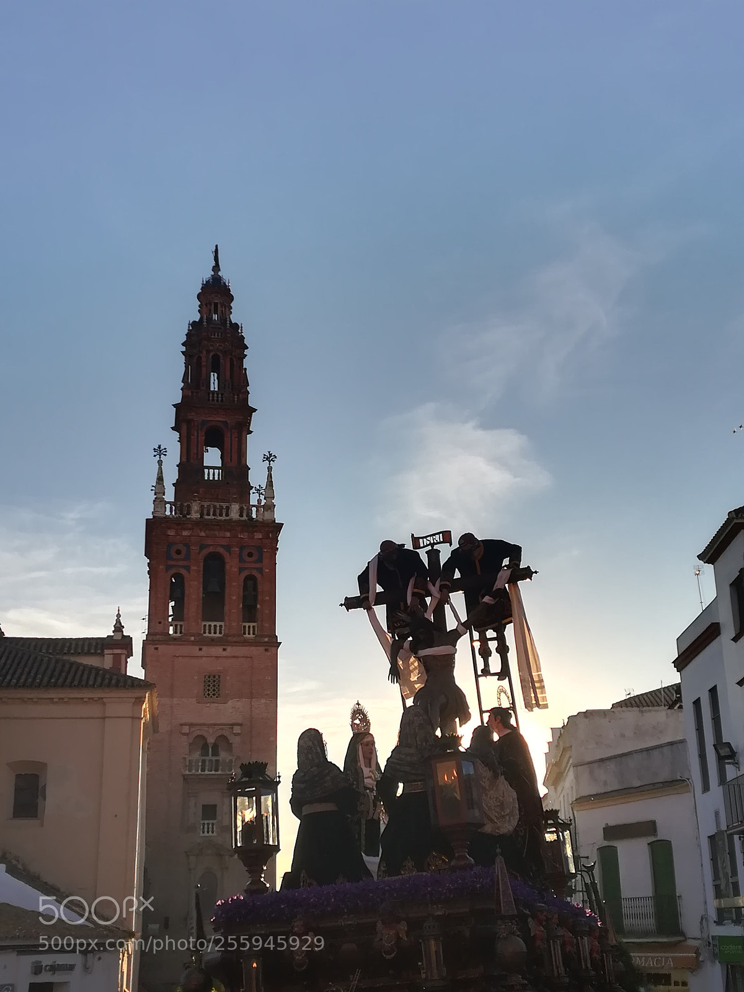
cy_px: 496
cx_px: 372
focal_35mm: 43
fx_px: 1232
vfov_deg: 43.9
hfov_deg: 33.6
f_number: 2.2
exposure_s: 1/1013
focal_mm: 3.83
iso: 50
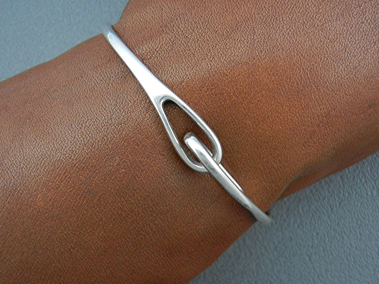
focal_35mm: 59
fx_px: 646
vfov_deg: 24.8
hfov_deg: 32.7
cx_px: 190
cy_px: 142
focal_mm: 10.6
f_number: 4
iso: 200
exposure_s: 1/5.6
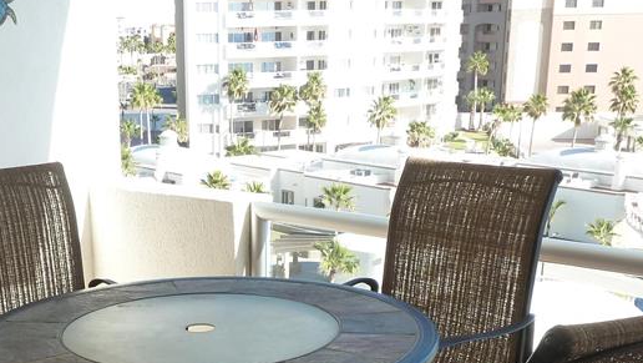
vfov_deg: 21.3
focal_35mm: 54
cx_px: 176
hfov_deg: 37.7
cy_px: 382
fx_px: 921
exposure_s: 1/200
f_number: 4
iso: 125
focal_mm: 4.1
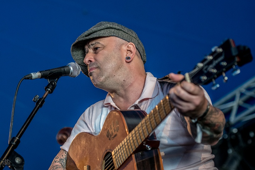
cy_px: 85
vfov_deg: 13.0
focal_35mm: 105
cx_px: 128
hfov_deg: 19.5
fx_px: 744
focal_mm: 70
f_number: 2.8
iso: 1250
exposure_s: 1/100
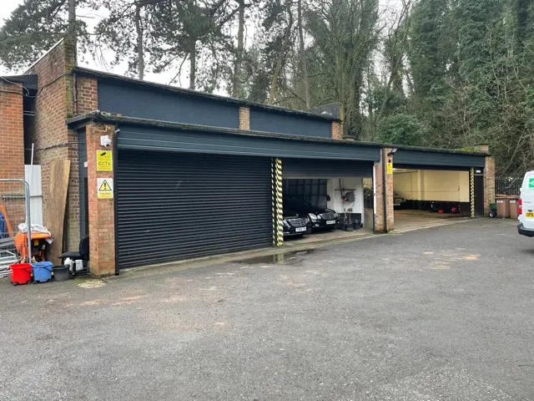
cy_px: 200
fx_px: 401
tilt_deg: -0.3
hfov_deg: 67.3
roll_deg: +0.5
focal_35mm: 26
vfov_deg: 53.1
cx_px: 267
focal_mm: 4.2
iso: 64
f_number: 1.6
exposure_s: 1/121
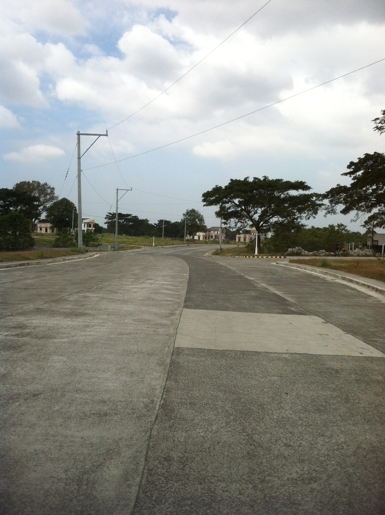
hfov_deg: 40.6
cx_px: 192
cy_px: 258
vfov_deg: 52.7
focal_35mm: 35
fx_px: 520
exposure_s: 1/1200
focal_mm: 3.85
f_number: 2.8
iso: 80
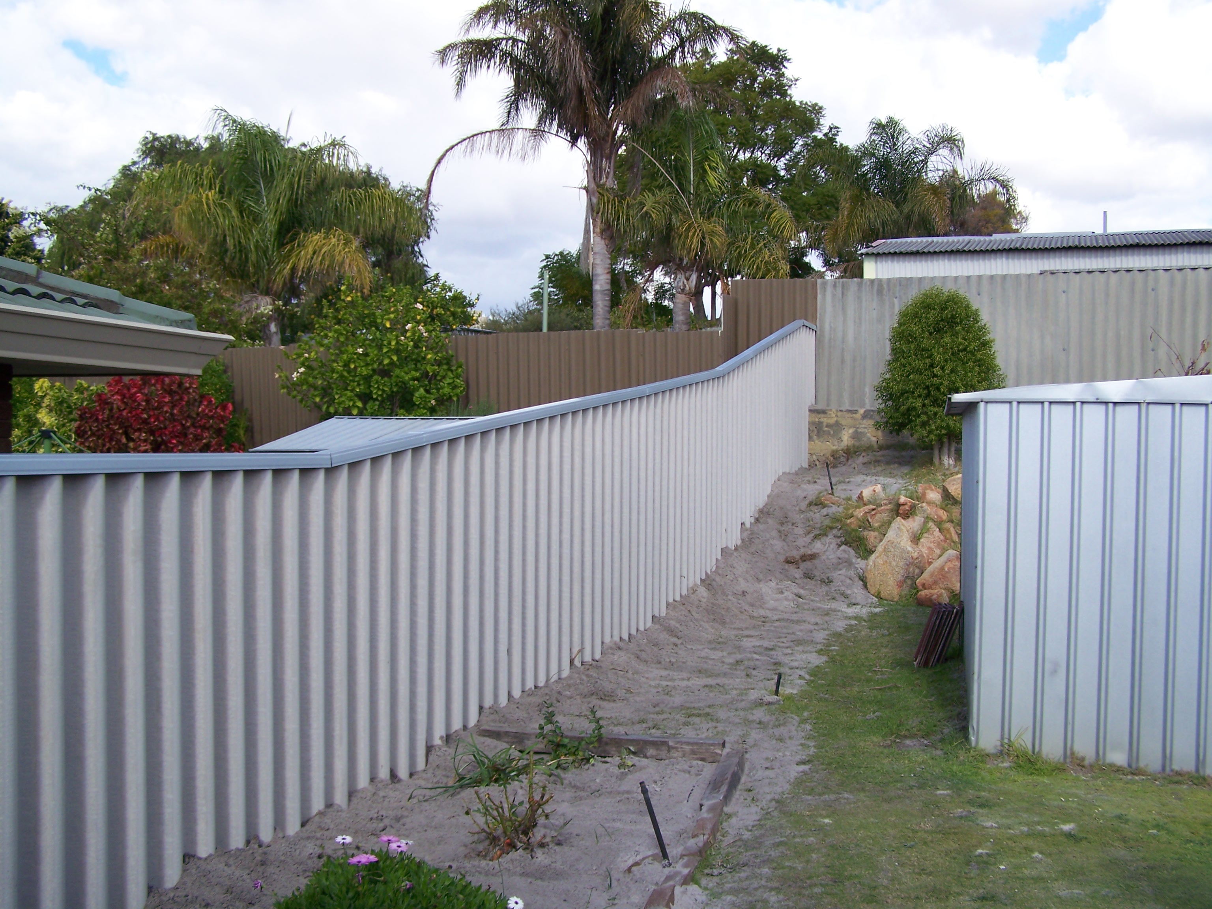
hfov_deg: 49.0
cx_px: 606
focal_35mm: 38
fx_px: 1330
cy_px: 454
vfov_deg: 37.7
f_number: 2.8
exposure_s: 1/500
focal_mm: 6.3
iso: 64
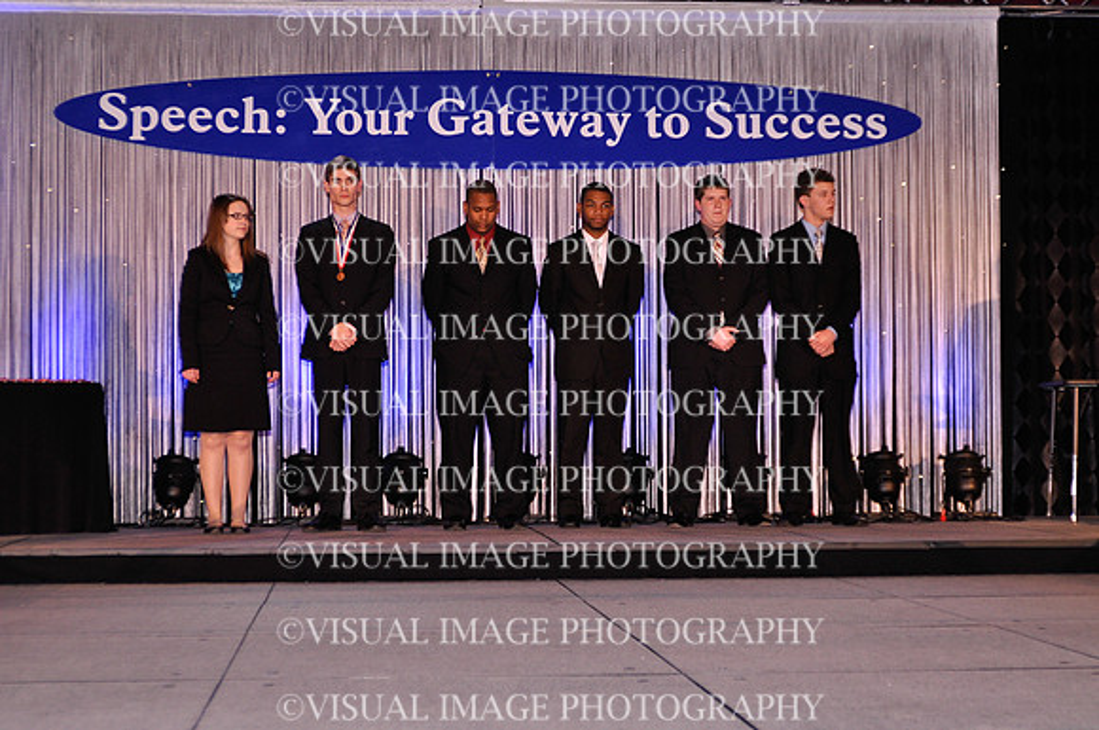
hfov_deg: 41.2
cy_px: 365
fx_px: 1463
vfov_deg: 28.0
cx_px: 550
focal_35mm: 48
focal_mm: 32
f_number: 2.8
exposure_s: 1/60
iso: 400
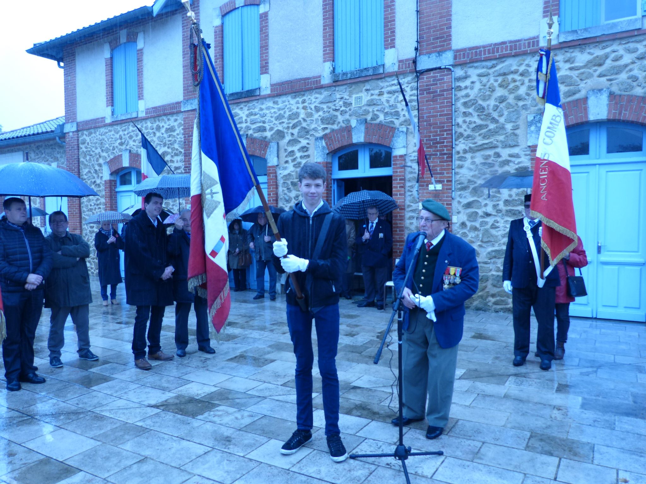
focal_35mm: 26
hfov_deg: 67.3
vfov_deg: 53.1
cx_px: 323
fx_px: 485
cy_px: 242
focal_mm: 4.5
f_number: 2.8
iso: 100
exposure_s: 1/80
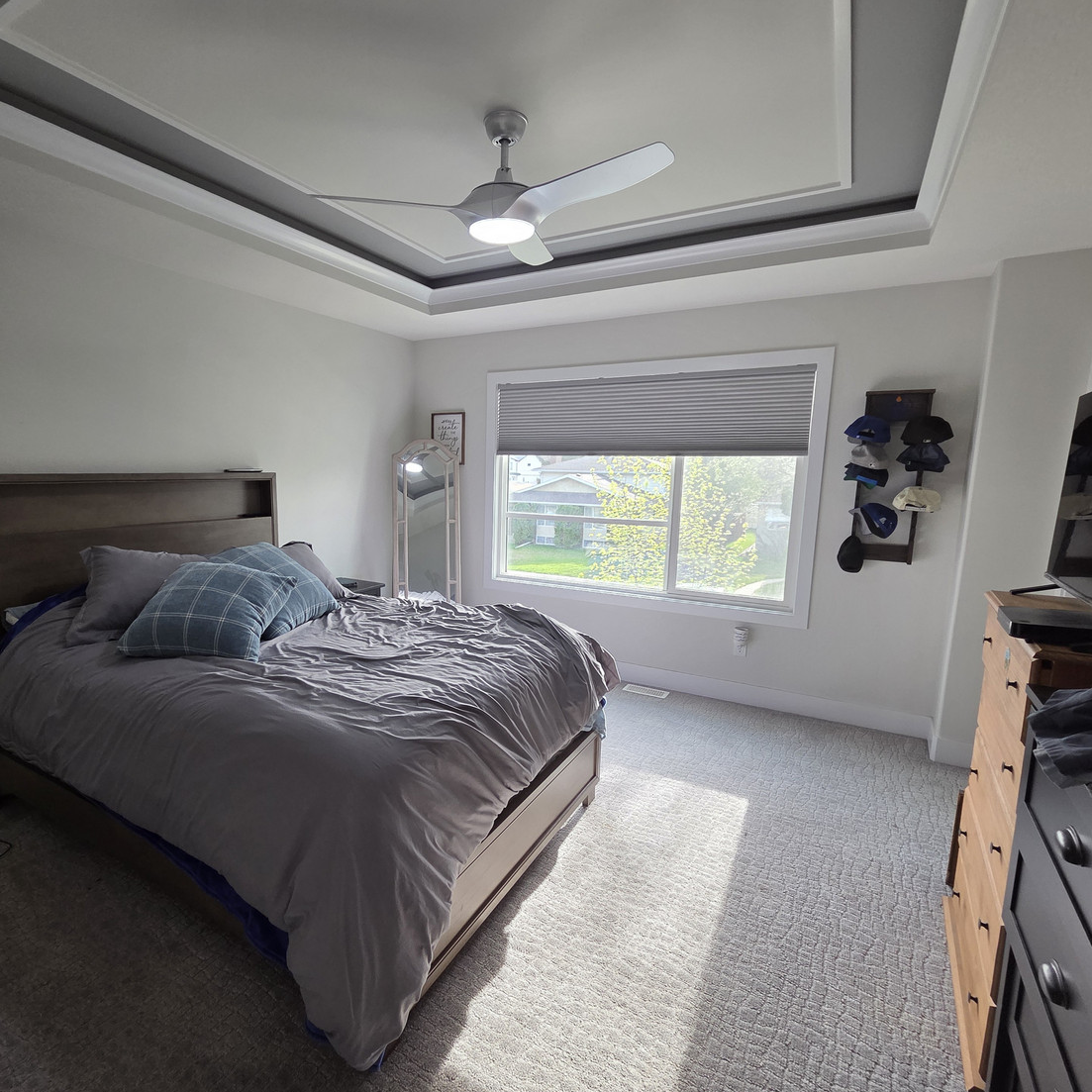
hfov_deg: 86.9
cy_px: 568
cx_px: 467
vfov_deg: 87.4
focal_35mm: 16
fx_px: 571
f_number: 2.2
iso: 125
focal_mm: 2.2
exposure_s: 1/120
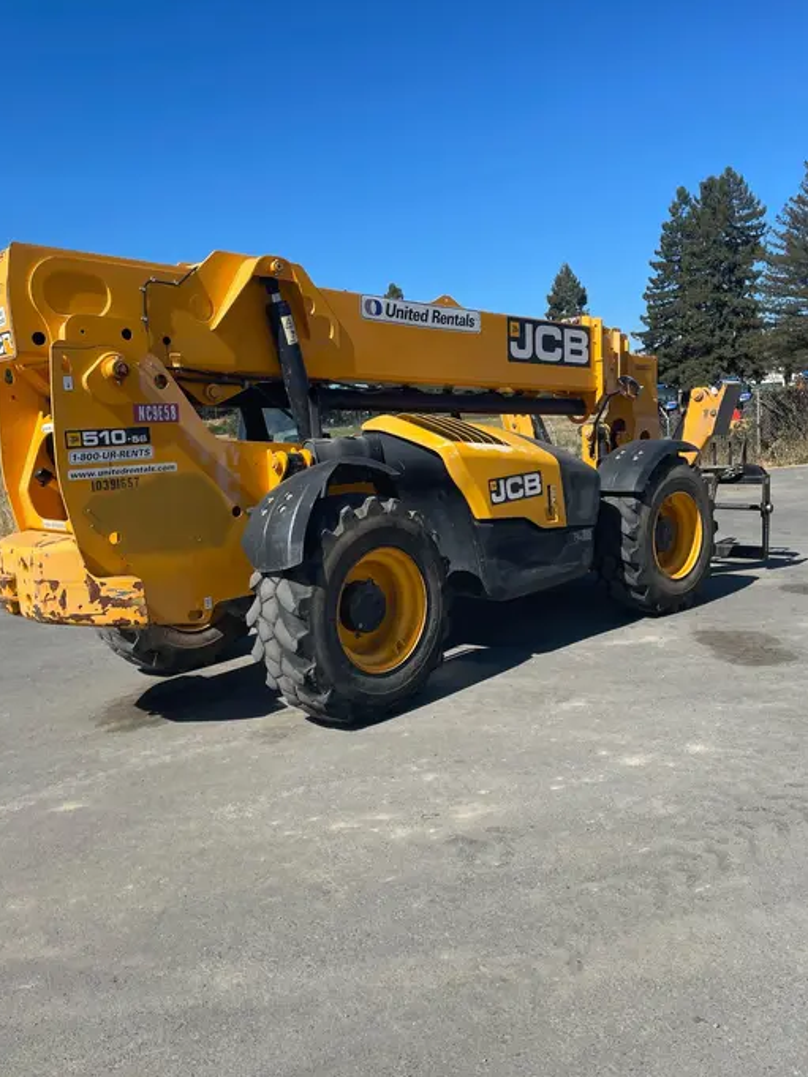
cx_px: 397
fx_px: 871
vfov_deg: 63.4
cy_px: 526
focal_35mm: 28
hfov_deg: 49.8
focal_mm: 4.2
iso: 32
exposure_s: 1/2959
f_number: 1.6
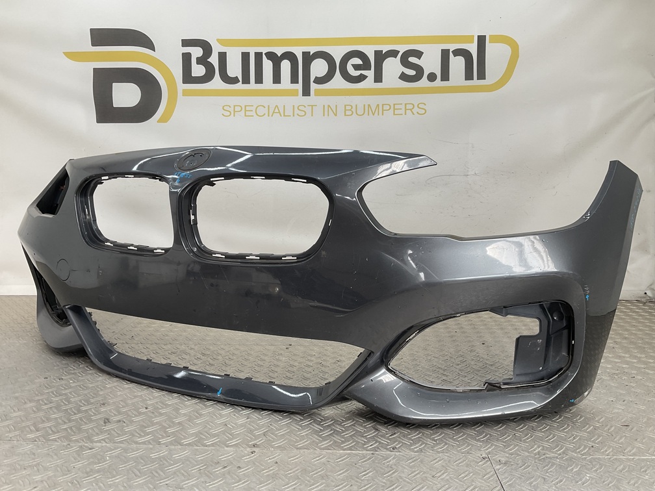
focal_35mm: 29
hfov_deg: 61.7
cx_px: 328
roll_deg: -1.3
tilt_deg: -8.7
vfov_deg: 48.2
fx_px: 549
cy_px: 246
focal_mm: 3
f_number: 1.8
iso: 16
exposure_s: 1/142
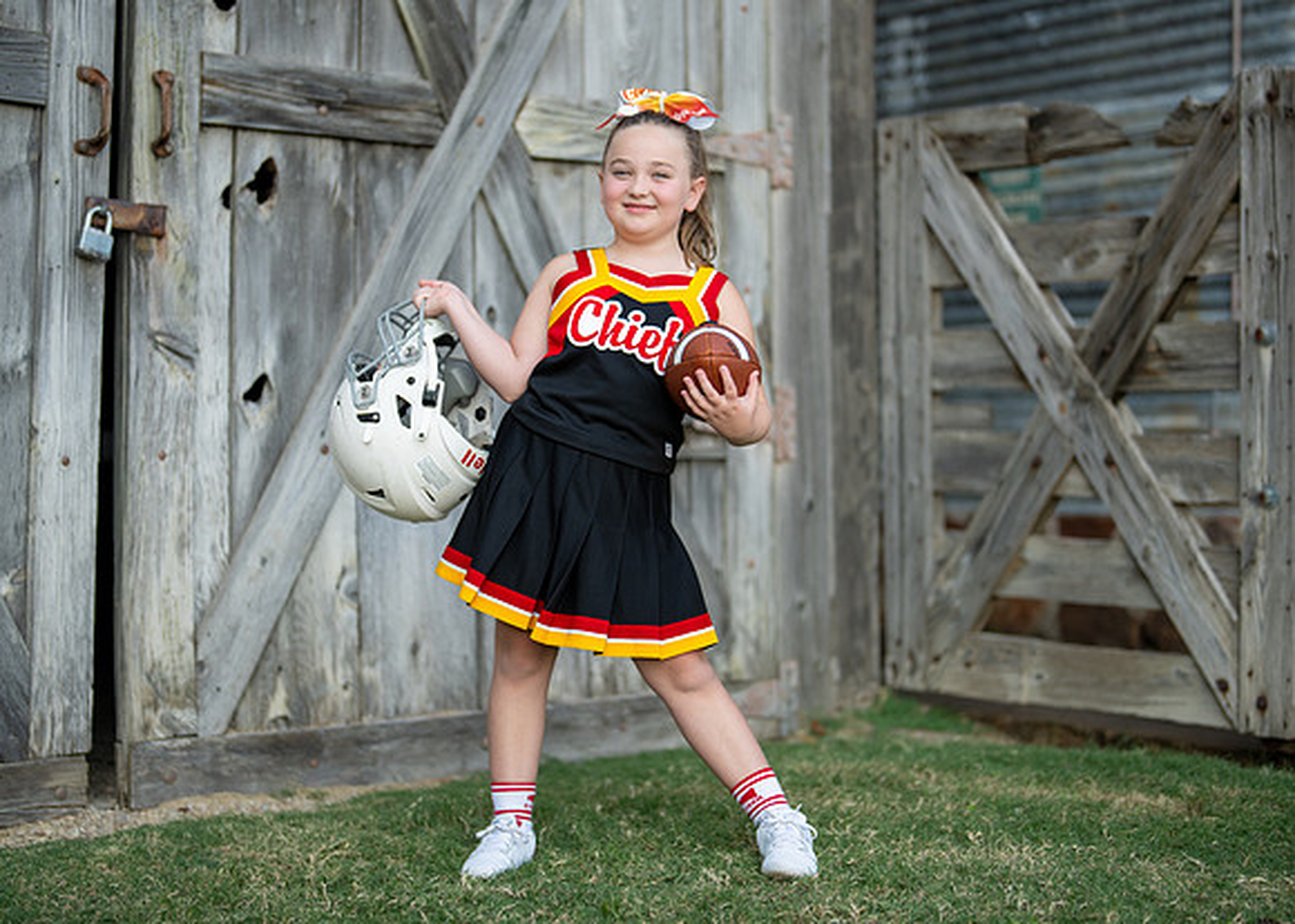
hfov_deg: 32.1
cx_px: 629
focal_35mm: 61
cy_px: 445
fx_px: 2254
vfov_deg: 23.2
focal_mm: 50
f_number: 1.2
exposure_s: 1/2000
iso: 125
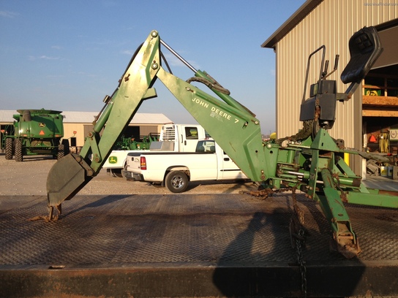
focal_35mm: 35
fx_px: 402
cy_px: 149
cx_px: 199
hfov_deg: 52.6
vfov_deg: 40.7
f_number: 2.4
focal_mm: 4.28
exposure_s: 1/1175
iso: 50
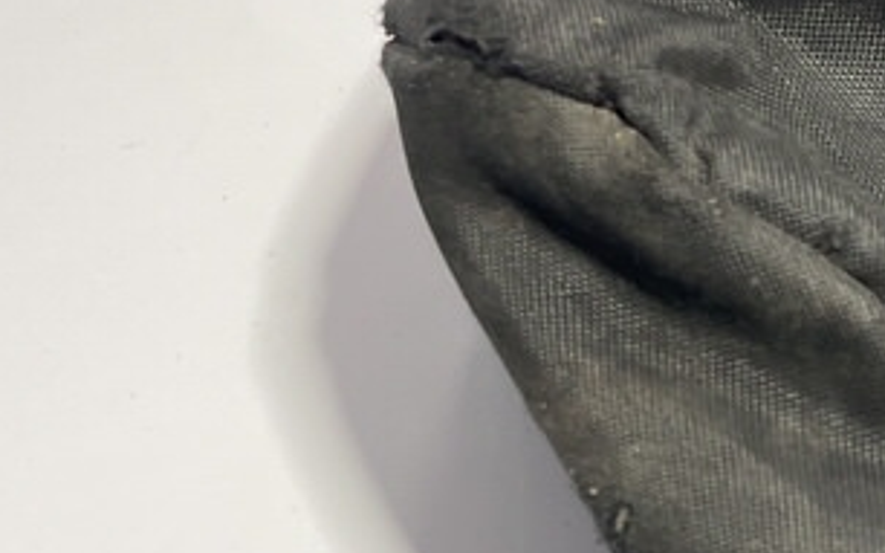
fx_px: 2604
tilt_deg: -53.7
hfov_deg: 16.0
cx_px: 1657
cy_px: -208
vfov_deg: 11.7
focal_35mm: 108
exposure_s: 1/100
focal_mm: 4.2
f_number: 1.6
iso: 50
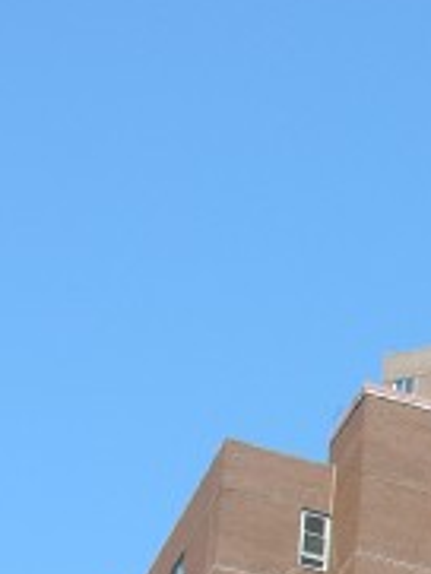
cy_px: 1069
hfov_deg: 8.1
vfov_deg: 10.4
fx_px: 2952
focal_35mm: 178
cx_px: 751
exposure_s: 1/160
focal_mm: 10.7
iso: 50
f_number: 5.2
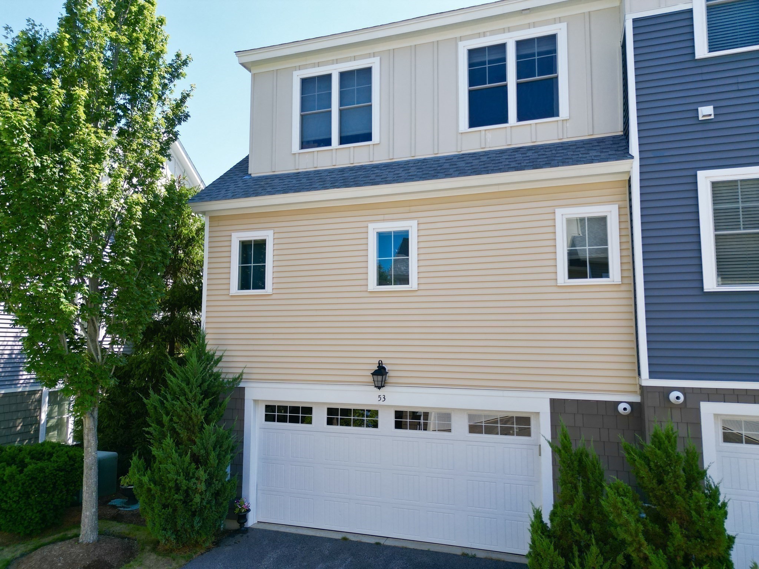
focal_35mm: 24
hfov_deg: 71.6
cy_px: 284
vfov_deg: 56.8
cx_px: 380
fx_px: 526
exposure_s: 1/1250
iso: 130
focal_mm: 6.72
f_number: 1.7
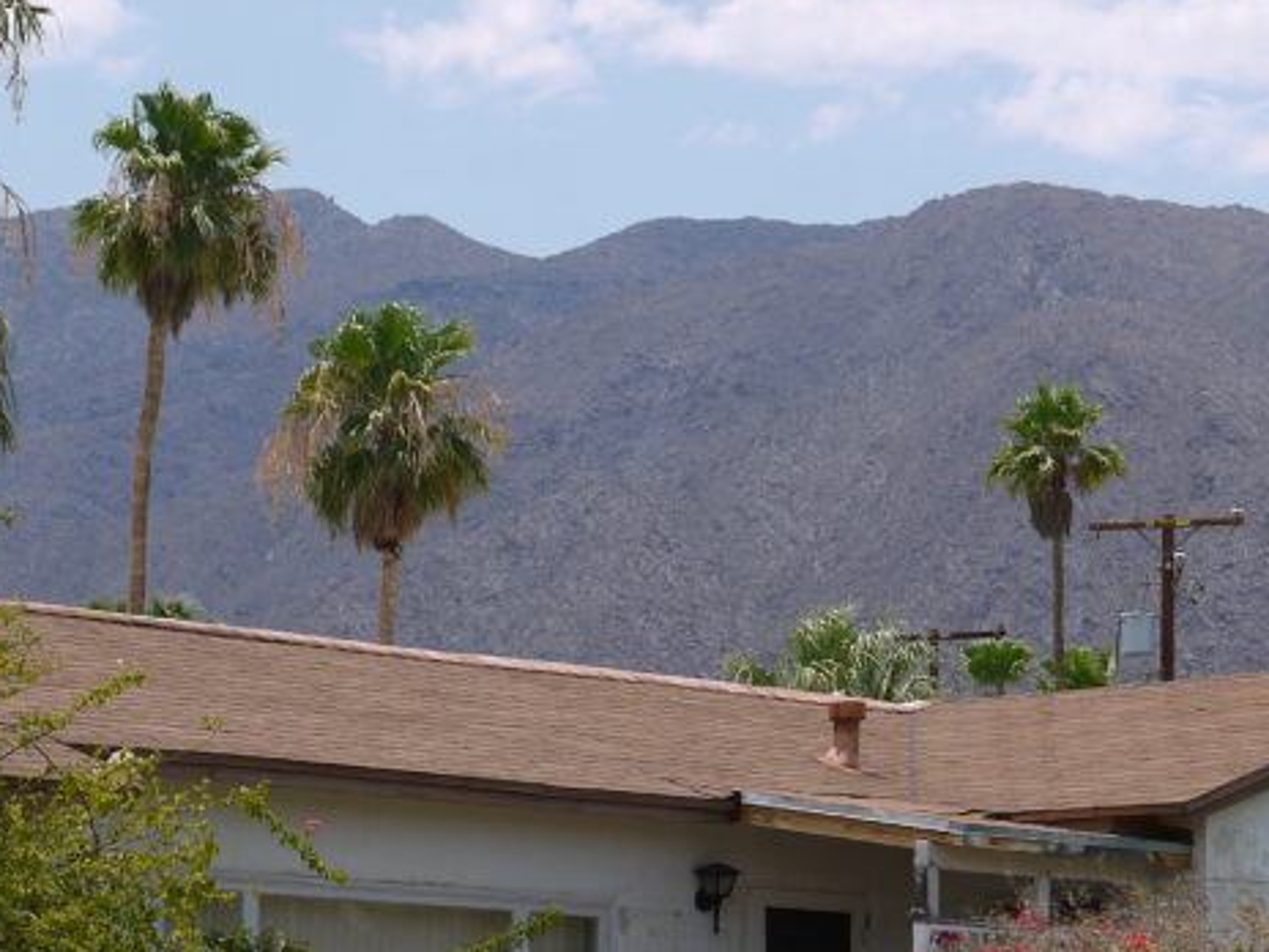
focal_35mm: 150
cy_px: 1023
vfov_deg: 9.8
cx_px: 621
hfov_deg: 13.2
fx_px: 5499
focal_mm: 34
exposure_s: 1/320
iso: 160
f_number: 9
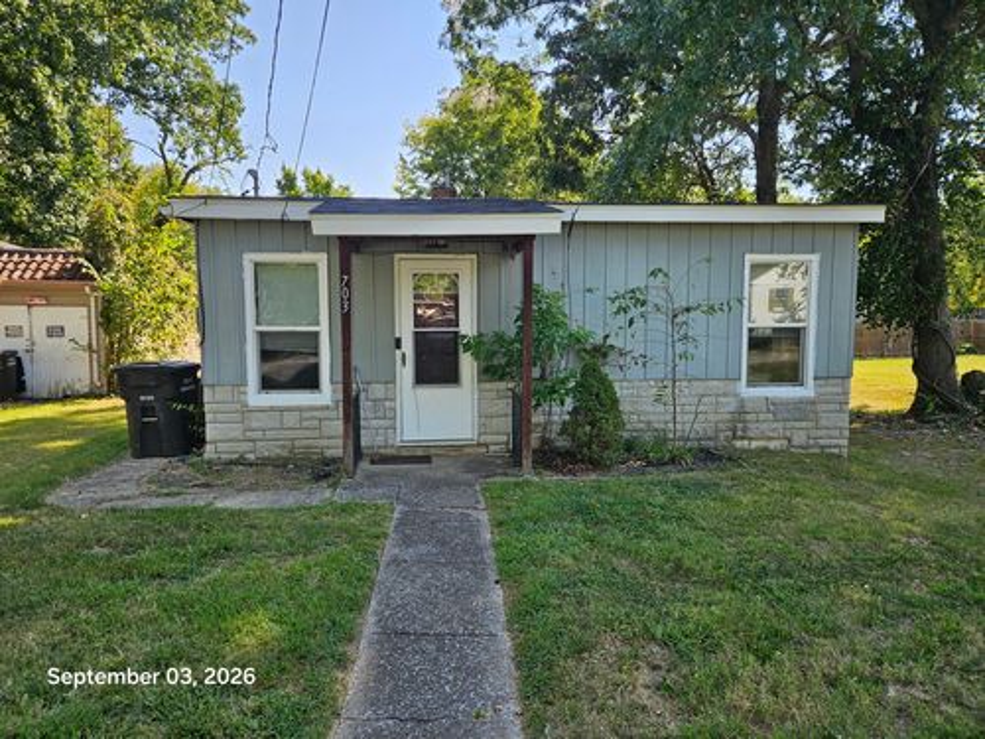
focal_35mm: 23
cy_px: 370
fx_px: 654
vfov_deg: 58.9
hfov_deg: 73.9
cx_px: 492
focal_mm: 5.4
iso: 25
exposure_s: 1/575
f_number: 1.8
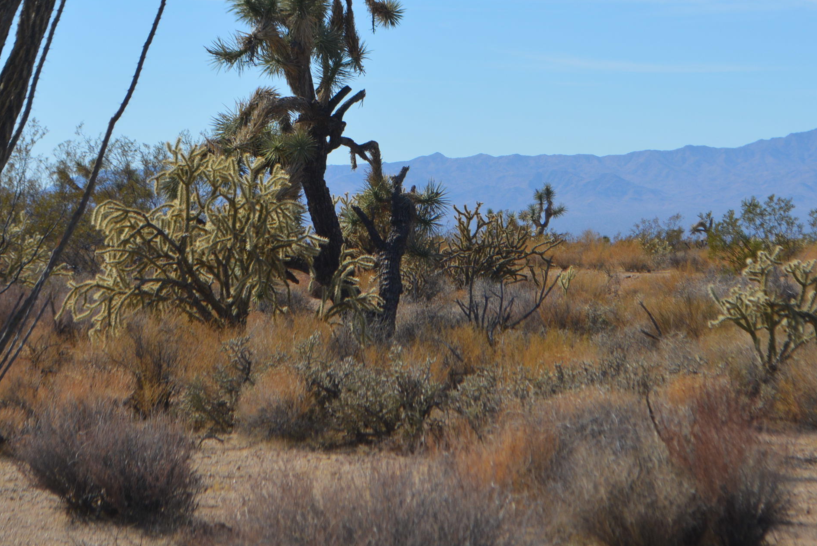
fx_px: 2971
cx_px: 452
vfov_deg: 10.5
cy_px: 157
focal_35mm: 131
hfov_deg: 15.7
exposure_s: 1/2000
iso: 400
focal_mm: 55
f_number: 7.1
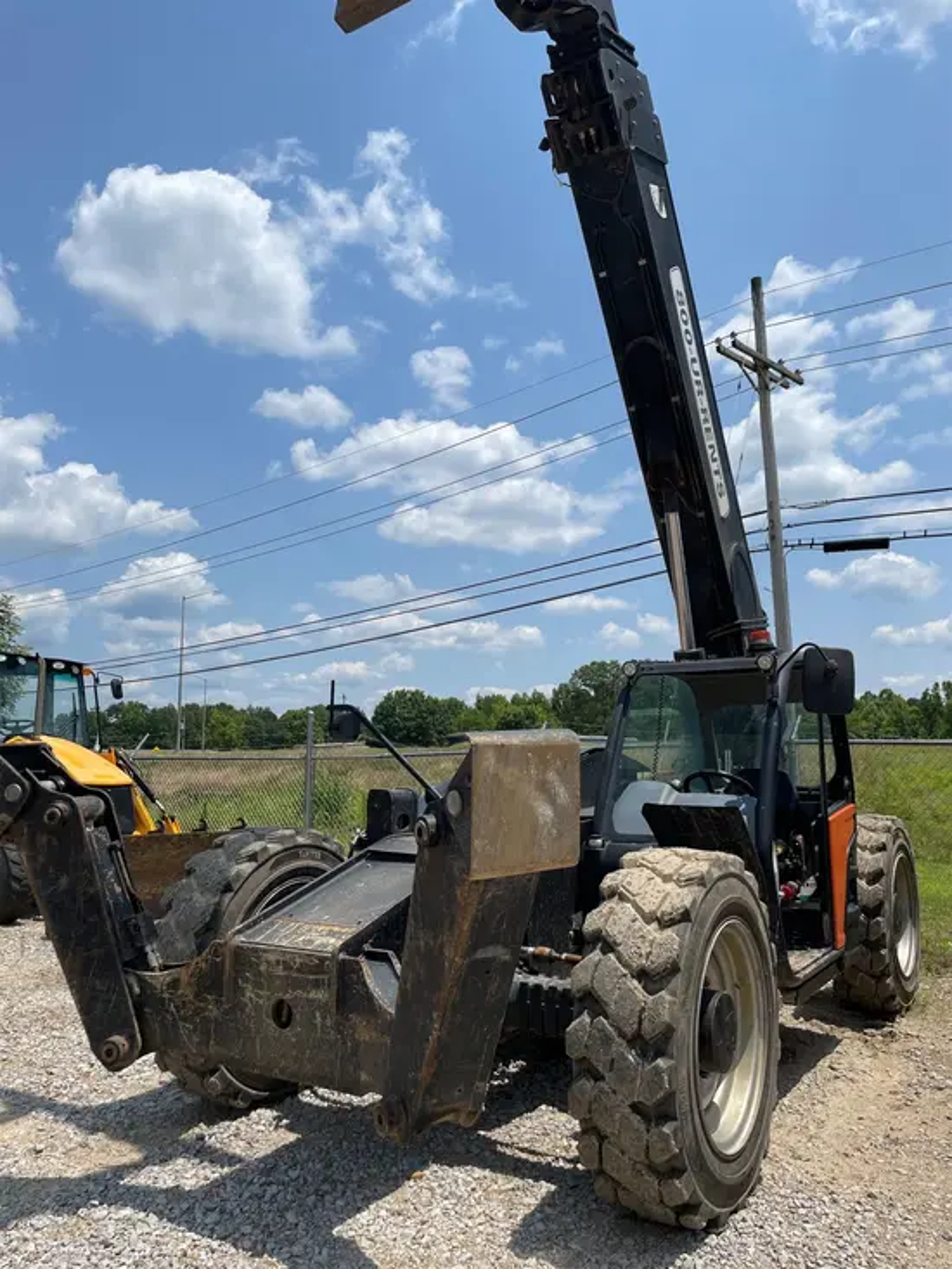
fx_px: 953
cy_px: 634
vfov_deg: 67.3
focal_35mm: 26
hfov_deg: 53.1
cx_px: 476
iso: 32
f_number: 1.6
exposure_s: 1/6135
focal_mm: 4.2
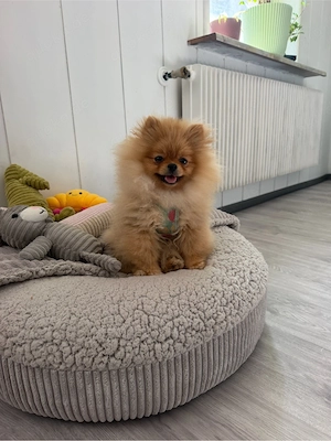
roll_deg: +3.1
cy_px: 220
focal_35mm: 24
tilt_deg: -16.9
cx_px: 166
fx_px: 306
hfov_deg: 56.8
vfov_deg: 71.6
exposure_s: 1/174
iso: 125
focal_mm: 6.76
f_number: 1.78
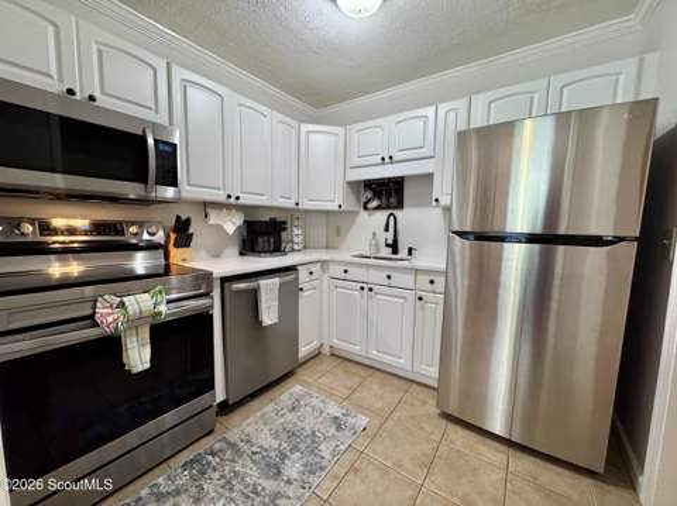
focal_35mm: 14
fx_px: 274
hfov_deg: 102.1
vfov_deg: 85.6
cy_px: 253
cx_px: 338
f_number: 2.2
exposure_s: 1/60
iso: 250
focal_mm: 2.22
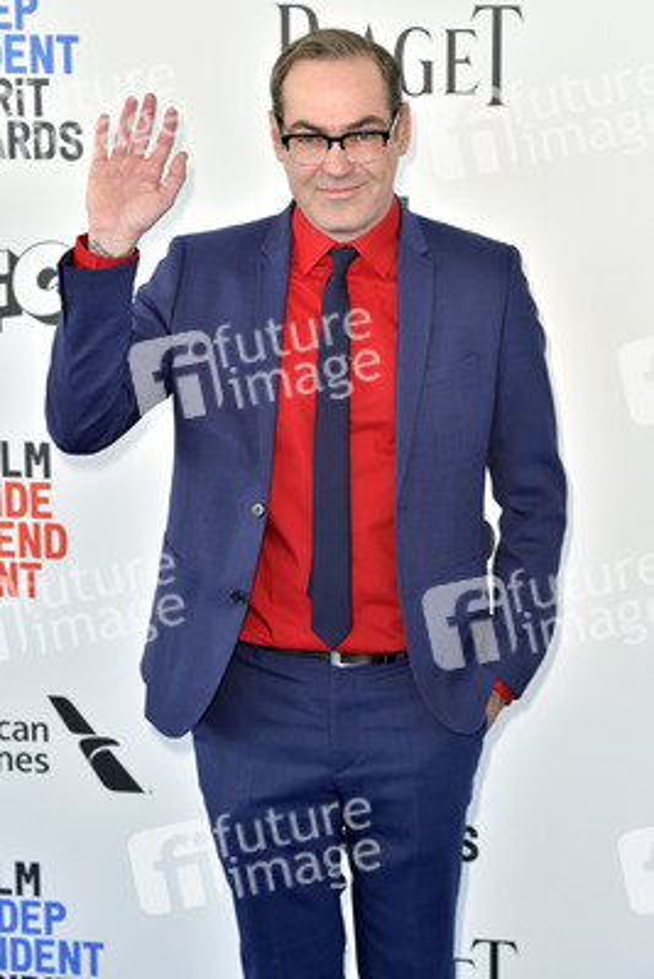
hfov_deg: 14.4
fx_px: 2586
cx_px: 327
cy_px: 490
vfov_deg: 21.5
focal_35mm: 95
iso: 500
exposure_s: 1/320
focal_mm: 95
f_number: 6.3
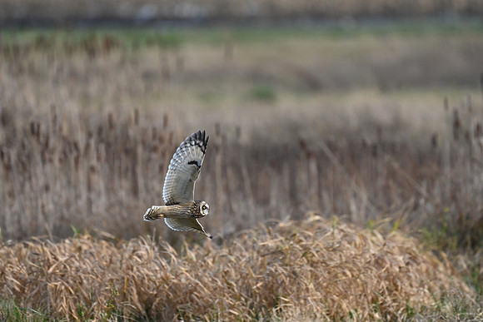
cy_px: 161
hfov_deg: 2.6
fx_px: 10735
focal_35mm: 800
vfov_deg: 1.7
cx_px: 242
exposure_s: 1/800
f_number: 6.3
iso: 800
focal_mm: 800
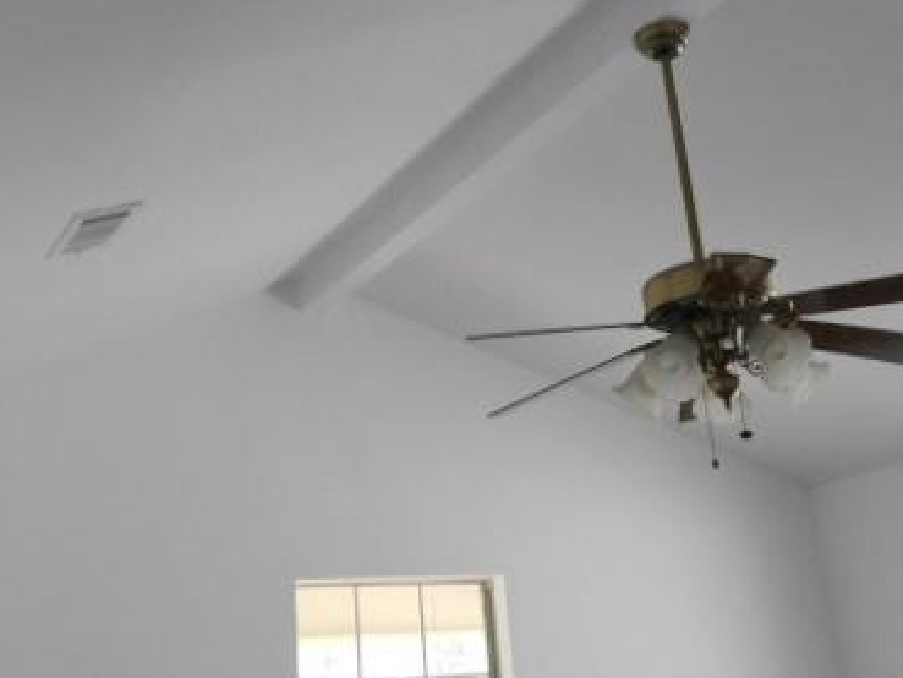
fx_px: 1357
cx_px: 416
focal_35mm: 52
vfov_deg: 27.4
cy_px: 125
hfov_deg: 36.8
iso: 280
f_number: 3.2
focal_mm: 5.3
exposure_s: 1/30
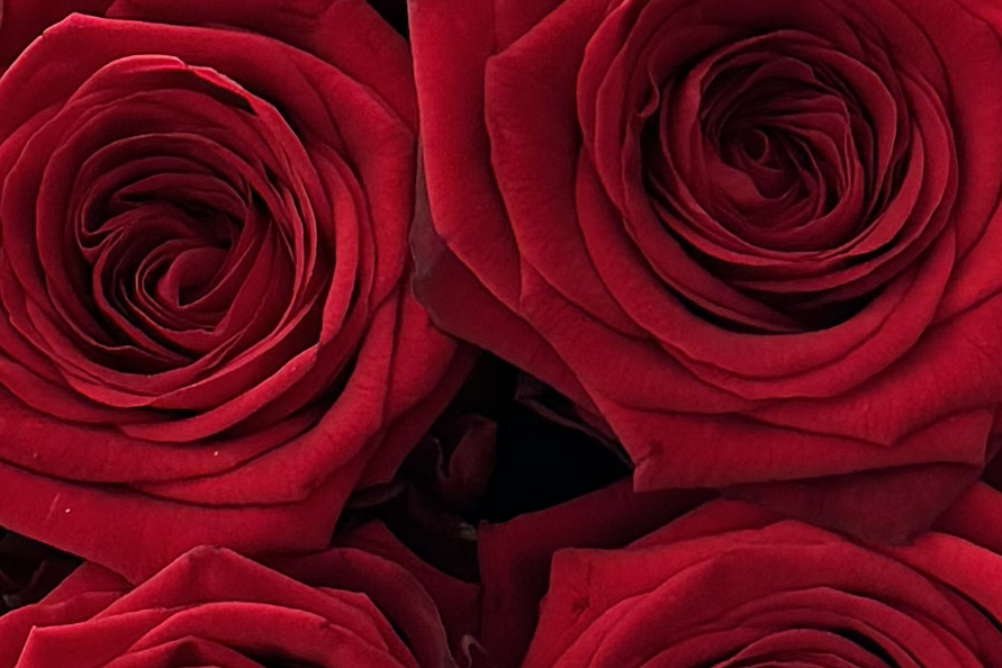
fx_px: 4453
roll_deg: +14.6
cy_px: -22
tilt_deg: -37.8
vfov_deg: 8.5
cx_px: 355
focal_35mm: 160
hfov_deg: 12.8
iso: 125
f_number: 1.78
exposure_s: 1/121
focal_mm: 6.76
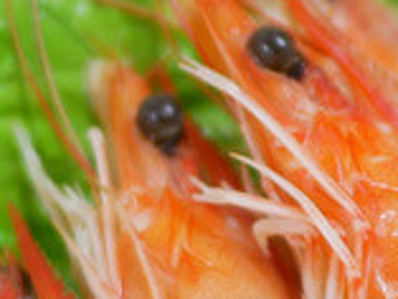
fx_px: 2198
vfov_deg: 7.8
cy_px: 243
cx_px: 570
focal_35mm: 191
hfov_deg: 10.1
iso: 250
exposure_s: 1/60
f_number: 1.7
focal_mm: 15
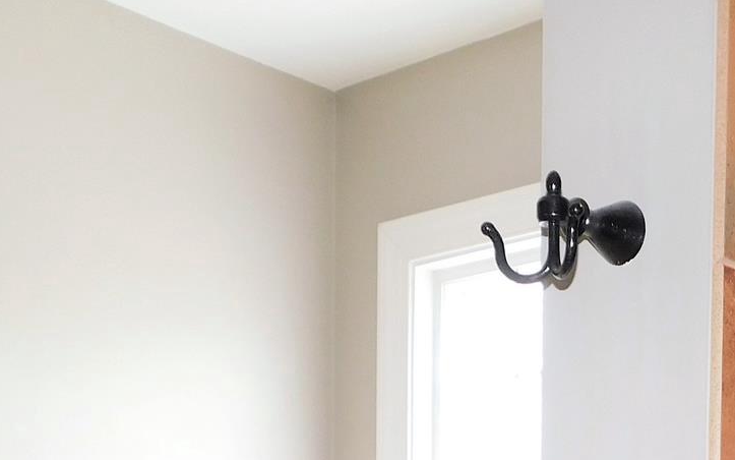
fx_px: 1382
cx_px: 693
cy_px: 764
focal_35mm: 69
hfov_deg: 28.4
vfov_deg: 16.5
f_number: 3
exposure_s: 1/30
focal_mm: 4
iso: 200
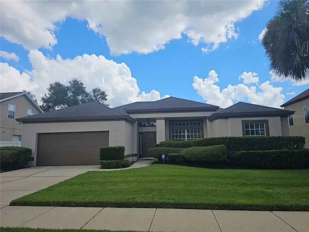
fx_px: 205
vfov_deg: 58.9
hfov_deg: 73.9
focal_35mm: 23
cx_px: 154
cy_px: 116
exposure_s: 1/1073
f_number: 1.7
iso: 10
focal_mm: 6.3
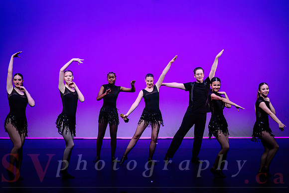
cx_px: 147
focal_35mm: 124
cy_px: 96
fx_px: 994
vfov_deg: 11.1
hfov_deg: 16.5
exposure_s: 1/640
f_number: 2.8
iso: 1250
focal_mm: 120
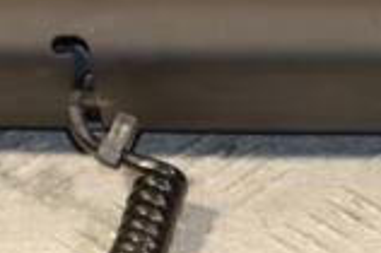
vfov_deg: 4.8
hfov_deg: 7.2
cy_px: 19
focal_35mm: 285
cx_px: 297
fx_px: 3013
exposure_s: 1/200
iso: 800
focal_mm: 50
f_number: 6.3
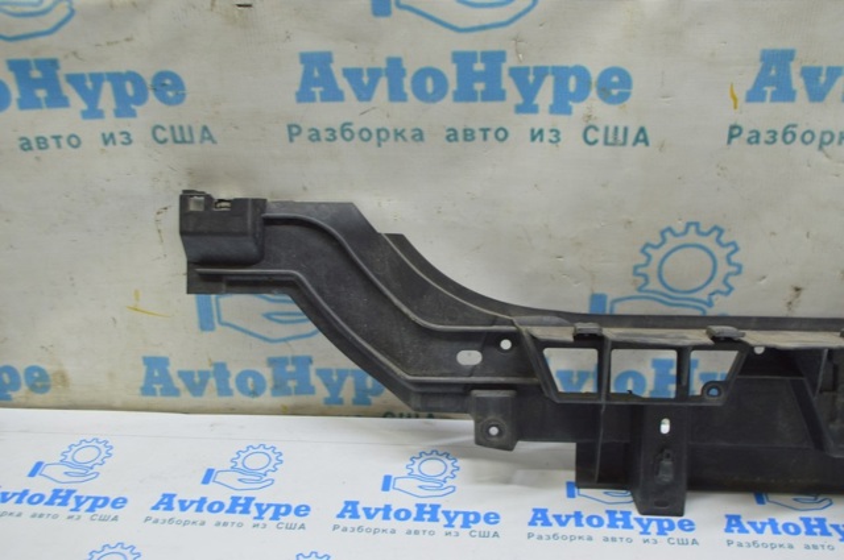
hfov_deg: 46.5
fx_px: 983
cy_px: 280
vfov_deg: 31.8
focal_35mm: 42
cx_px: 422
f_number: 5.6
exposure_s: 1/20
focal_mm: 28
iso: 400
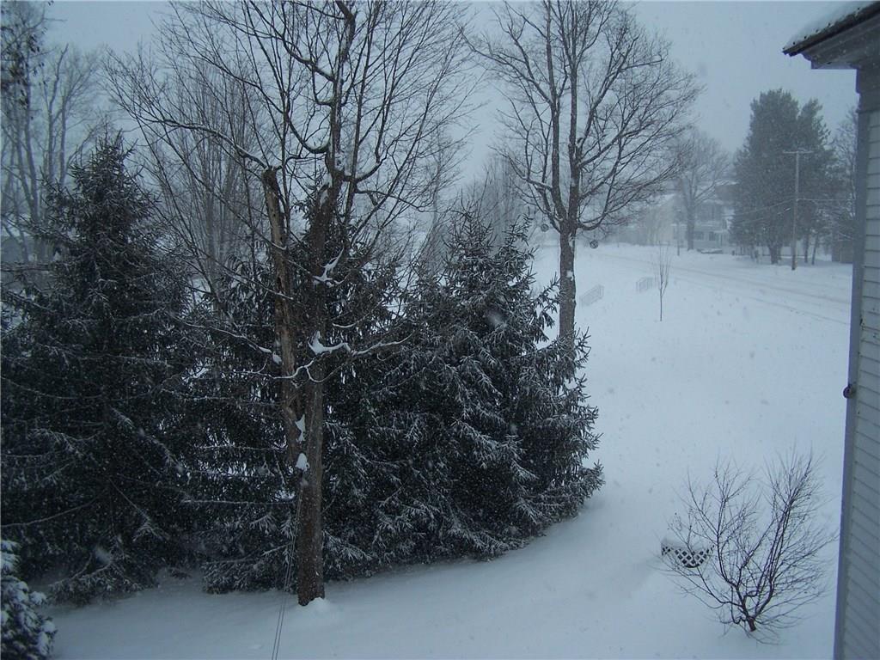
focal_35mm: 38
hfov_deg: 49.0
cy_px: 330
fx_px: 966
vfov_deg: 37.7
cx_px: 440
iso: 80
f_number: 2.8
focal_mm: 6.3
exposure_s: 1/350
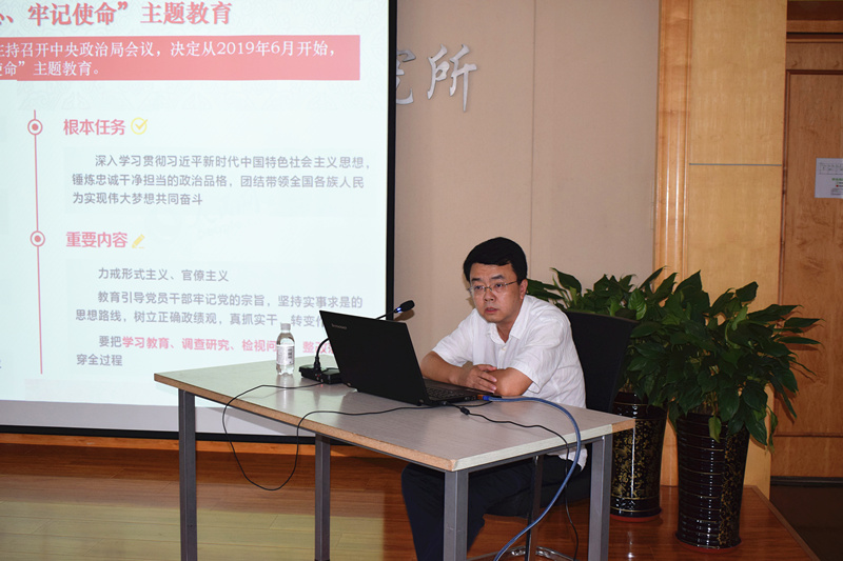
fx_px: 983
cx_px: 422
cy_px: 280
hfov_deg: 46.4
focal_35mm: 42
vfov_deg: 31.9
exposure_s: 1/125
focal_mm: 28
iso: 800
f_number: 5.6
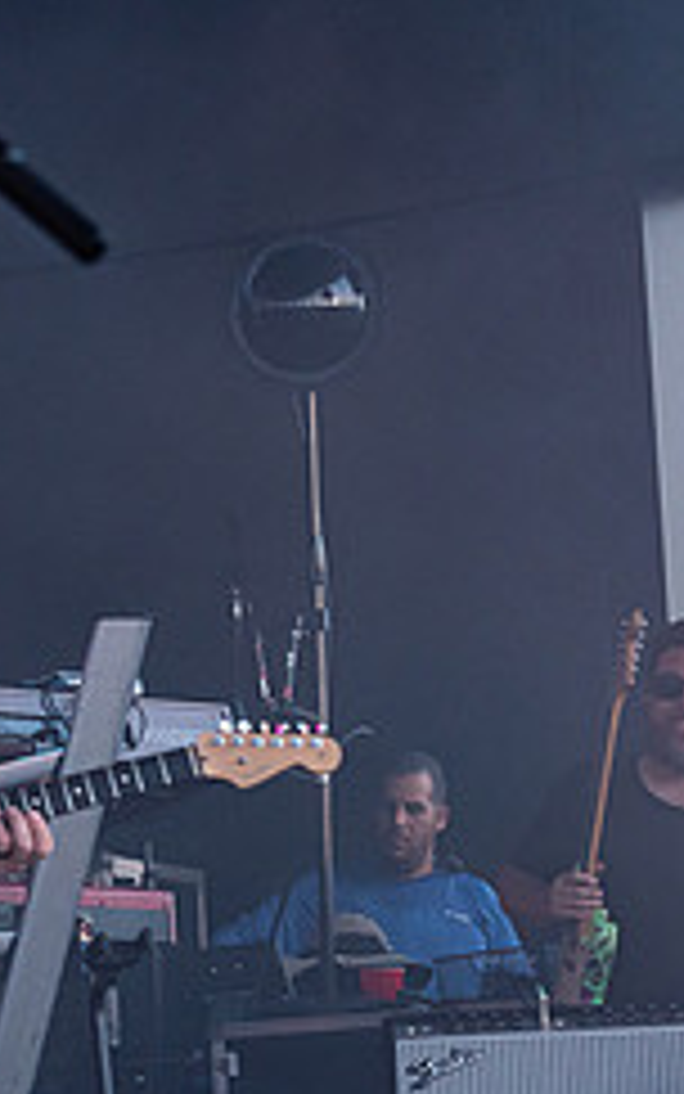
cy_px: 488
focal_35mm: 203
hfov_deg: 6.4
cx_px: -338
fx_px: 6051
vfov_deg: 10.3
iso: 640
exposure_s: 1/160
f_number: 5.6
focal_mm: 70
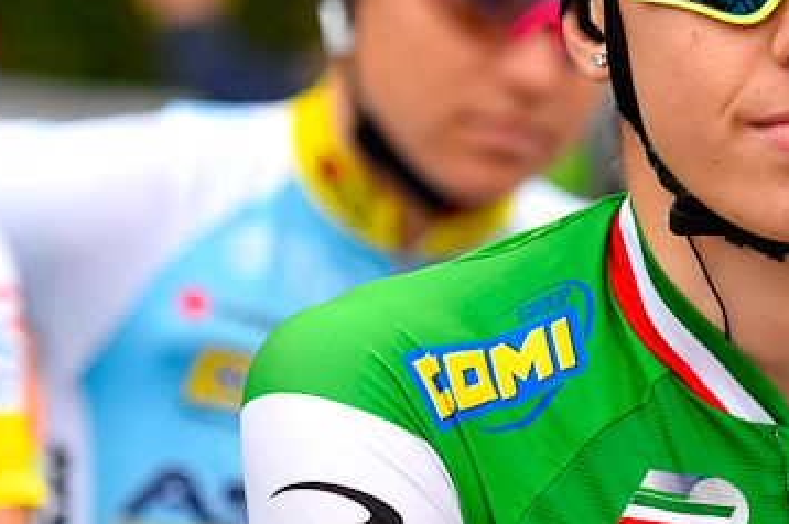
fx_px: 13466
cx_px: 787
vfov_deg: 2.2
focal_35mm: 615
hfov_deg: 3.4
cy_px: 291
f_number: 5.3
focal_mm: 220
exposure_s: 1/1250
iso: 2500
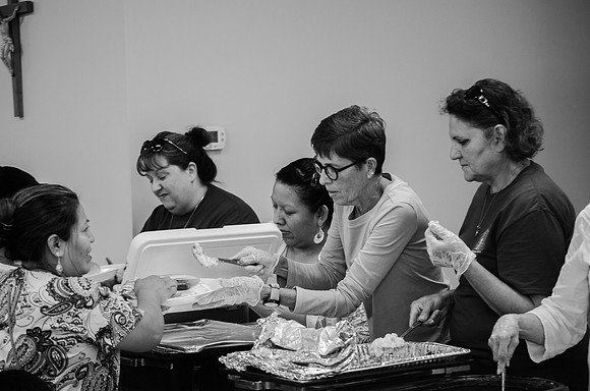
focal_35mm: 99
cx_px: 295
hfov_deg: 20.7
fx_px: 1619
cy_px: 196
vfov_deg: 13.8
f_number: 4.2
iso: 400
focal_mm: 66
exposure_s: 1/80
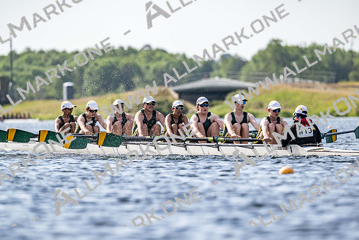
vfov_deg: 3.4
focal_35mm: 400
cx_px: 180
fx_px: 3990
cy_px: 120
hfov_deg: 5.2
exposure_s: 1/2500
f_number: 5.6
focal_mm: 400
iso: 320
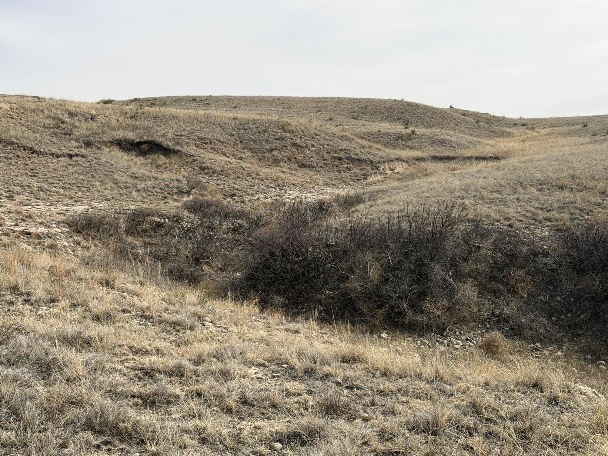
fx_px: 861
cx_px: 298
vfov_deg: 29.7
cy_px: 230
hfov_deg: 38.9
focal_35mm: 49
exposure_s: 1/6024
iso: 64
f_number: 1.78
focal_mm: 6.76
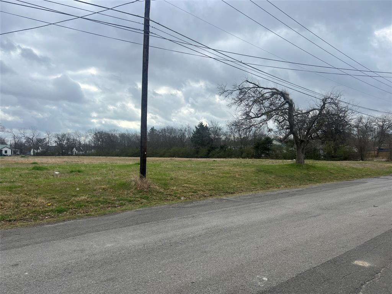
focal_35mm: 26
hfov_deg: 67.3
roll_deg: +0.2
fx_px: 294
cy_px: 147
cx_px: 196
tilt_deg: -0.8
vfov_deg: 53.1
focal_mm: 5.7
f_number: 1.5
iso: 50
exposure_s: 1/3165
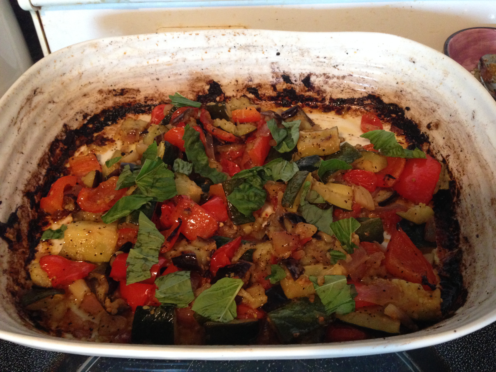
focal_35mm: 33
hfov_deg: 55.4
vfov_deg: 42.9
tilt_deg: -46.5
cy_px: 186
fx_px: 473
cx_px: 248
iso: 320
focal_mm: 4.12
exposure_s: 1/17
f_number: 2.4
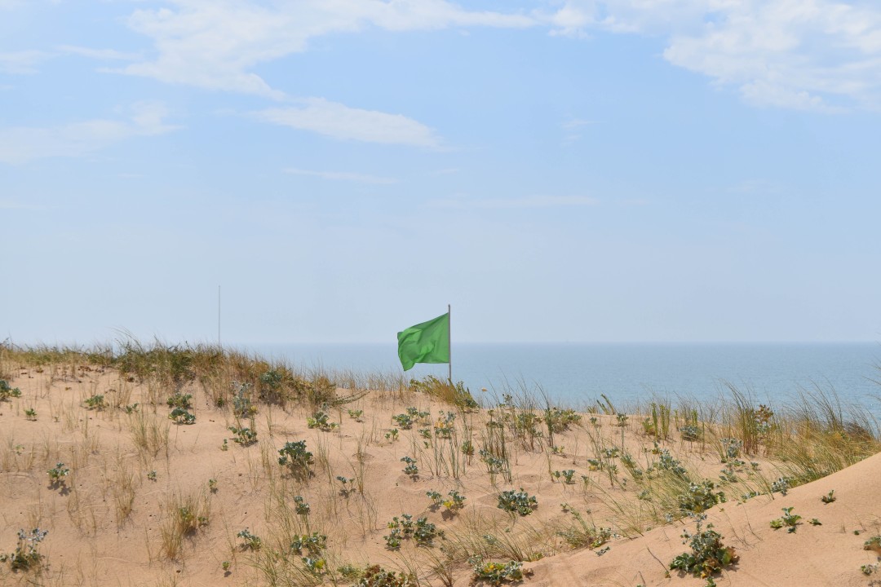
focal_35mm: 72
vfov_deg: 18.9
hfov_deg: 28.1
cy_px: 294
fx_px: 1762
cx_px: 440
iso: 360
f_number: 8
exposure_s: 1/2000
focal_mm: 48
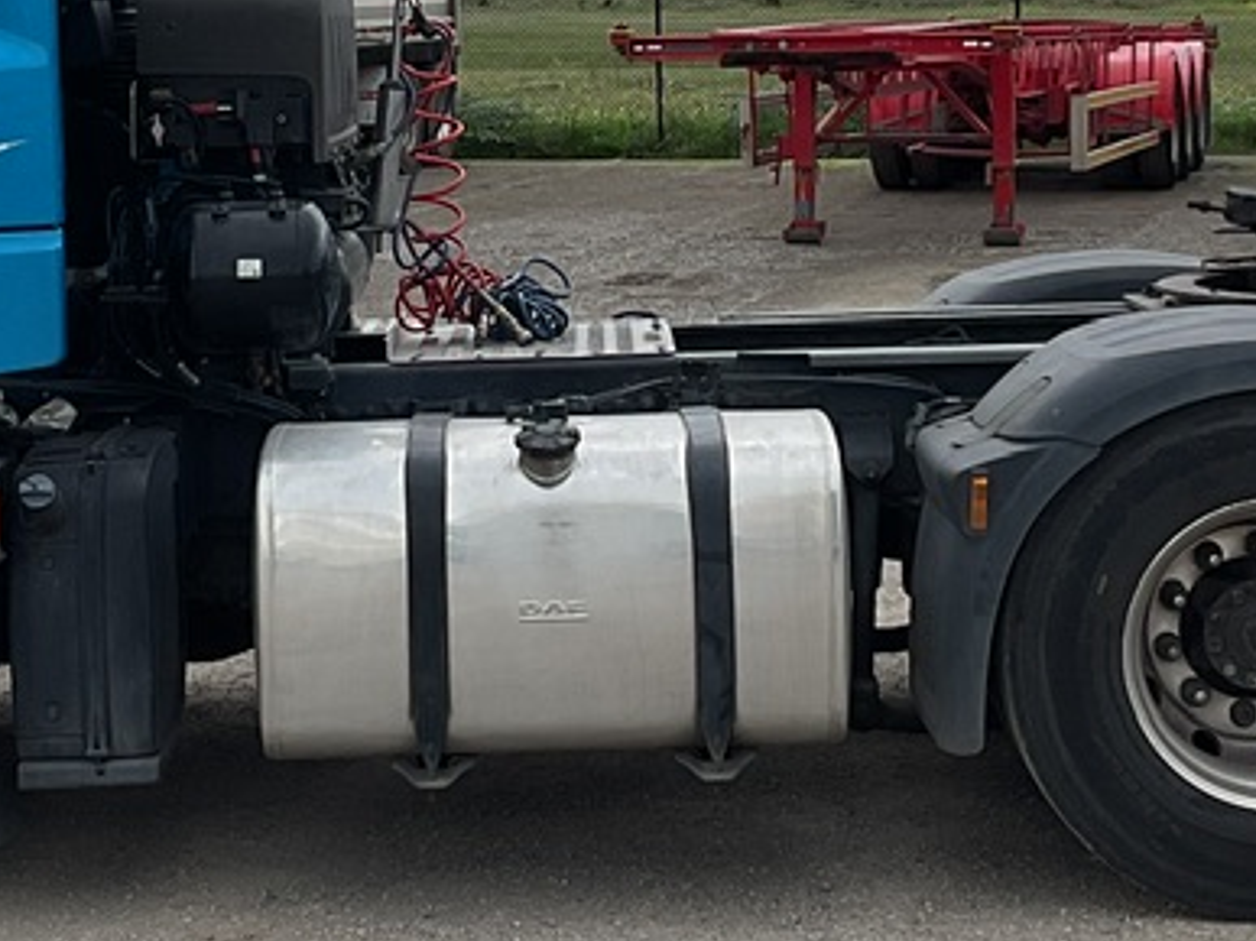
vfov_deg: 15.2
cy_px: 45
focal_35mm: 96
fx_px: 3482
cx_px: 623
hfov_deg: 20.4
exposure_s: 1/1076
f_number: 1.8
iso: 16
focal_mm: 3
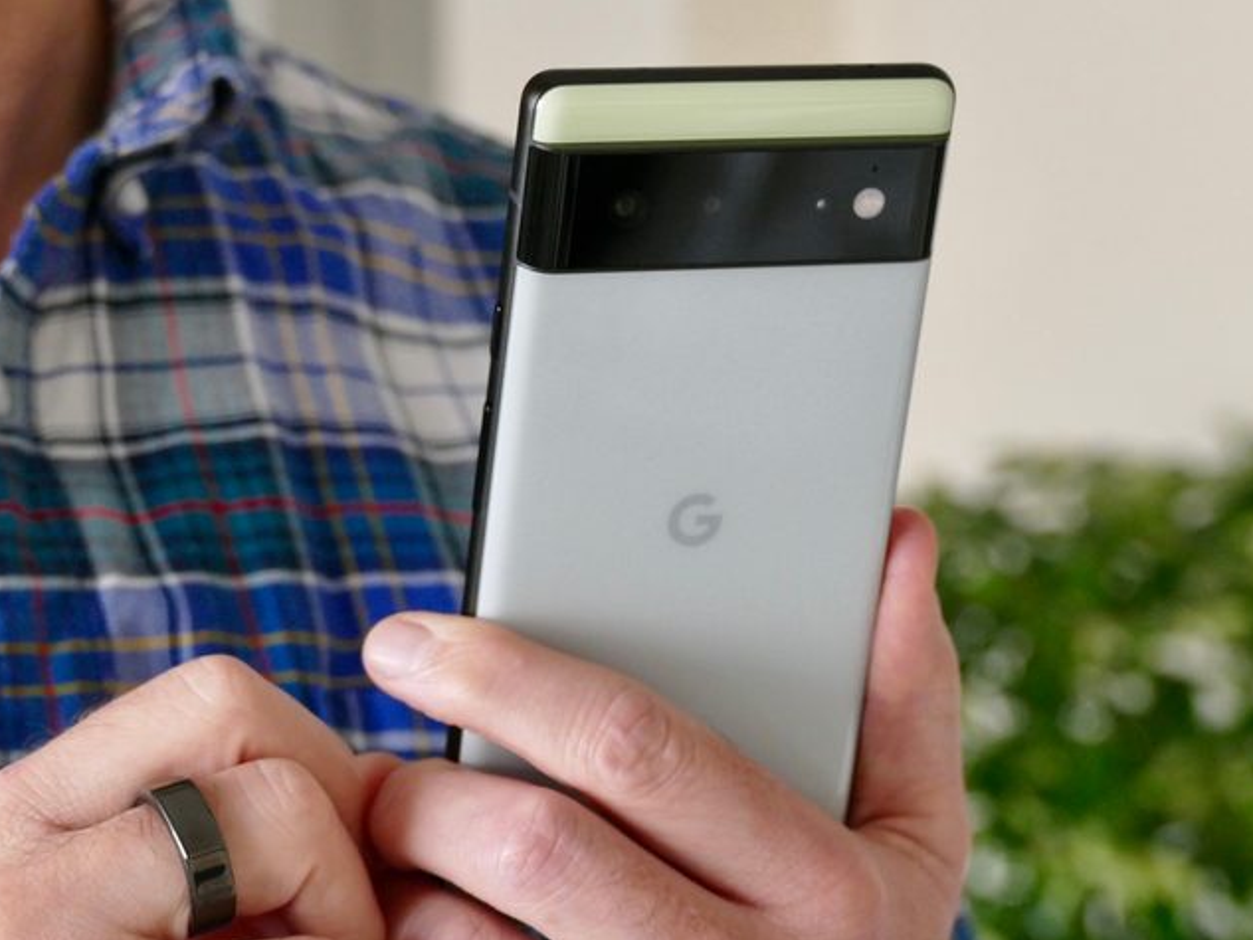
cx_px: 691
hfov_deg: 13.9
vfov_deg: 10.4
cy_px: 472
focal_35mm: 142
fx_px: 5141
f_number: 4.5
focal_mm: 47.46
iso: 1600
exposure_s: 1/40
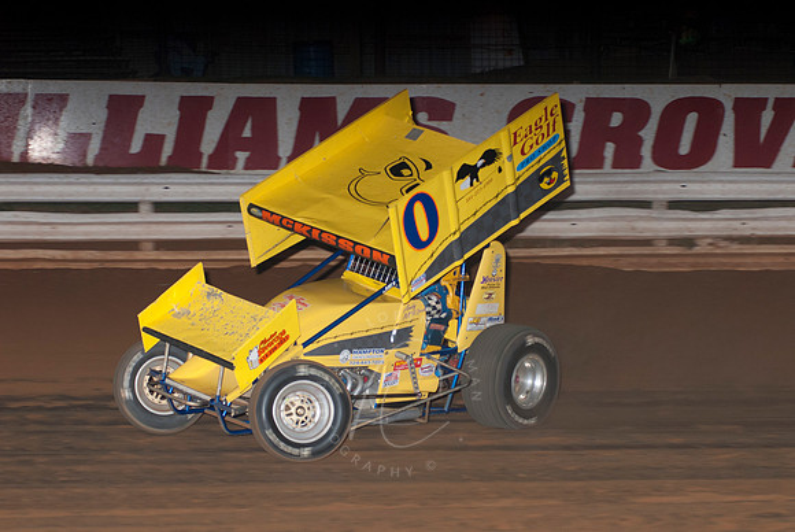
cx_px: 398
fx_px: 2653
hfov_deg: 17.0
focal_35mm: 120
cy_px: 266
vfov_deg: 11.4
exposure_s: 1/400
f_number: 4
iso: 400
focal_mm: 80
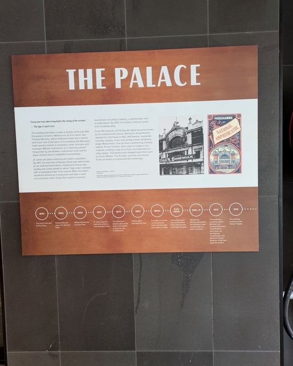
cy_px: 172
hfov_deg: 53.2
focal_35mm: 27
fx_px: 292
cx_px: 148
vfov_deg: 64.0
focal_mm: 5.43
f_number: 1.89
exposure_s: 1/25
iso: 491
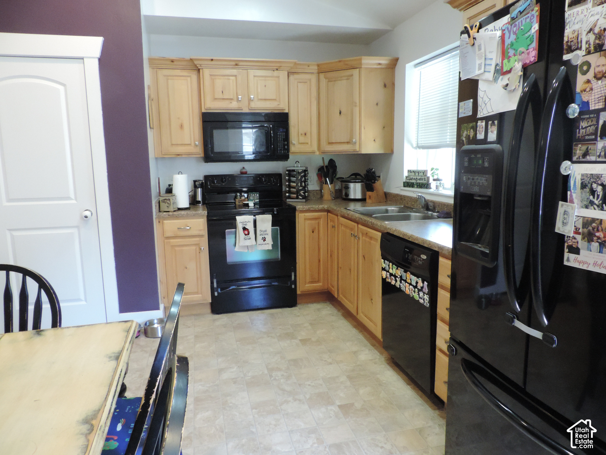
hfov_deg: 71.6
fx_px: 420
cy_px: 228
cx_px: 303
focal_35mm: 24
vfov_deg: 56.8
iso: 900
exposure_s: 1/50
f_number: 3
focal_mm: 4.3
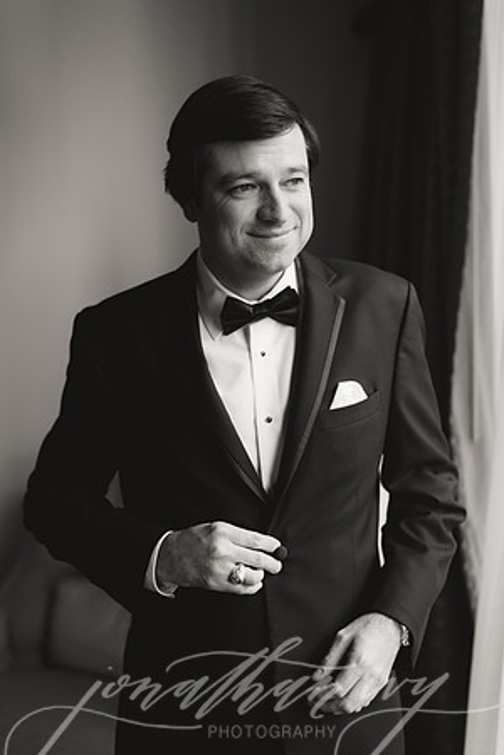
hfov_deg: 27.0
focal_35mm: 50
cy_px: 378
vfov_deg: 39.6
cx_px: 252
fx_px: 1050
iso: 1600
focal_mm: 50
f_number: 2.5
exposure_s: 1/400
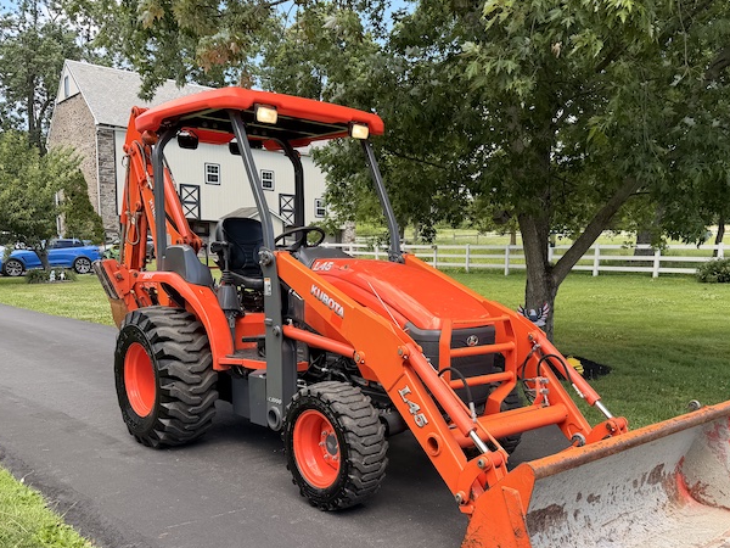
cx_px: 432
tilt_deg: -5.9
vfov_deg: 43.7
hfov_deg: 56.5
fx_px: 675
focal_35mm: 32
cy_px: 354
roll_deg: -1.4
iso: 80
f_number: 1.78
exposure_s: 1/722
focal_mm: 6.76
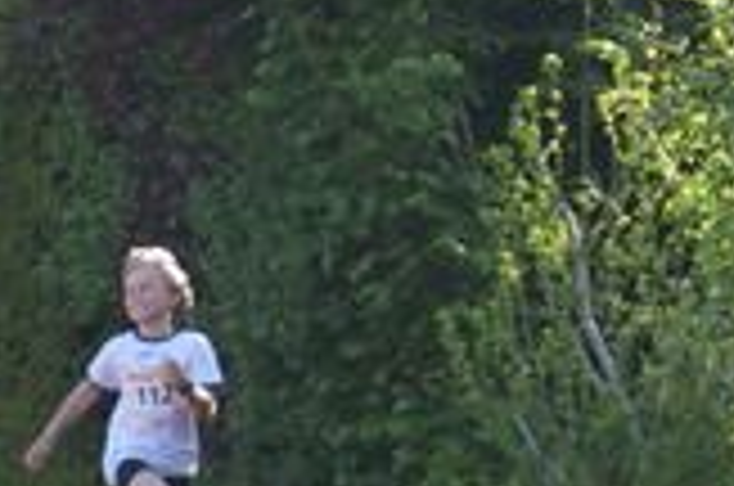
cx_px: -158
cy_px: 396
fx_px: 6084
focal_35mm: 299
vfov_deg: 4.6
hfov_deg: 6.9
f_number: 5.6
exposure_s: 1/200
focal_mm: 60
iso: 250
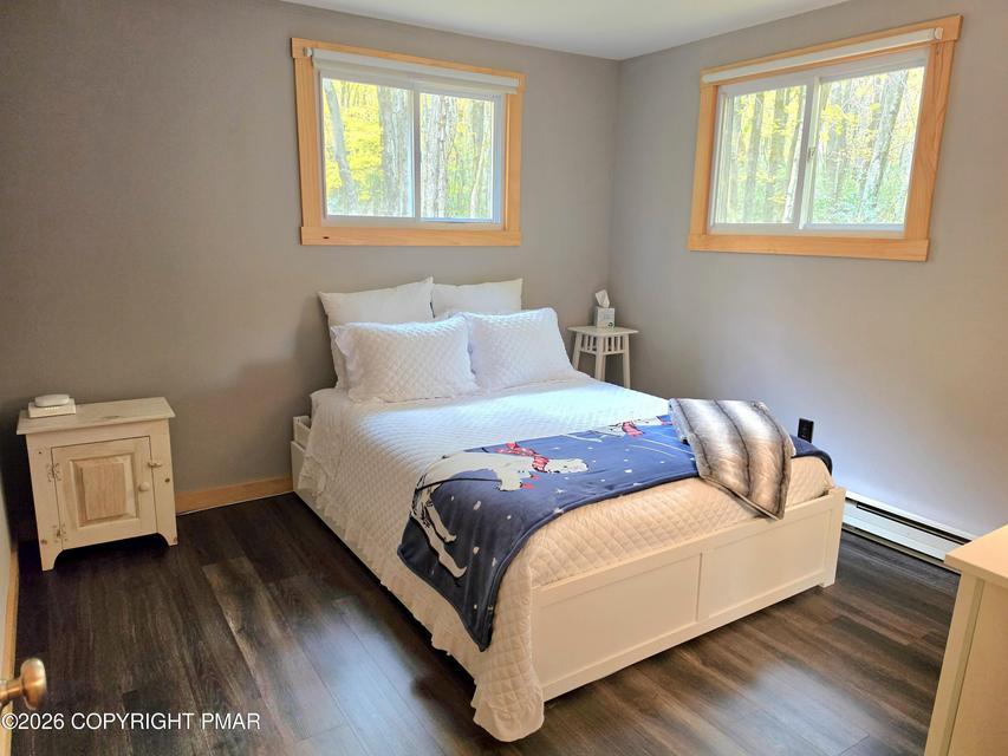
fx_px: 670
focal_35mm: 23
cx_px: 504
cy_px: 378
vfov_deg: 58.9
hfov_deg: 73.9
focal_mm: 6.5
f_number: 1.4
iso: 320
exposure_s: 1/120
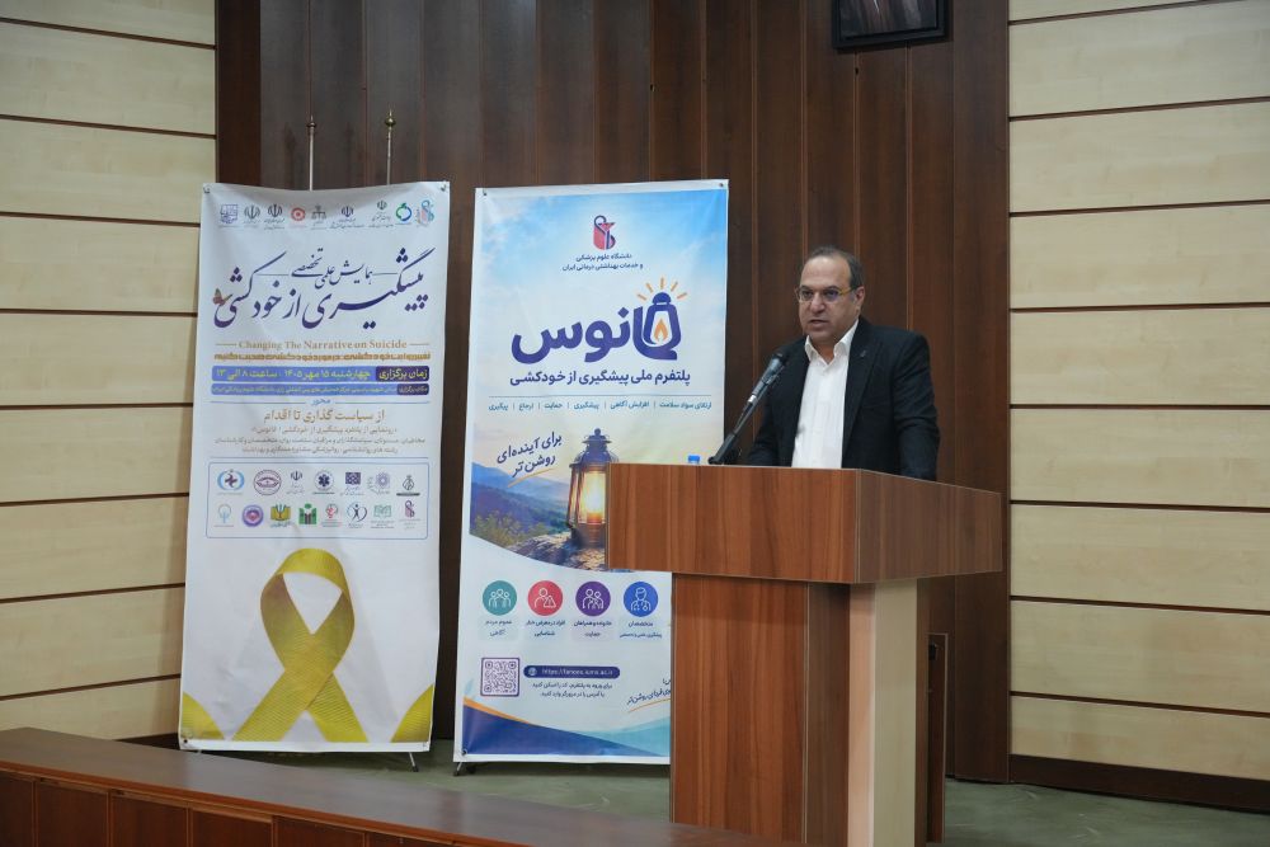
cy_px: 424
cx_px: 635
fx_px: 2329
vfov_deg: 20.6
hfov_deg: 30.5
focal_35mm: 66
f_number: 4
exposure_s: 1/160
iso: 4000
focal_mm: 66
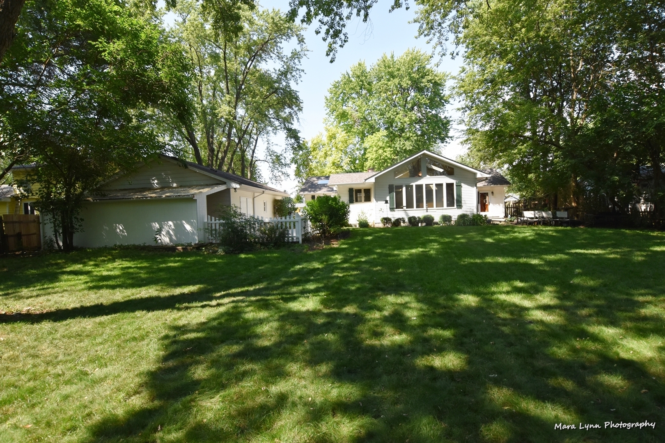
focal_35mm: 18
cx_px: 332
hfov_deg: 90.0
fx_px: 332
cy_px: 222
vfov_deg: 67.4
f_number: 6.7
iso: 400
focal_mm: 12
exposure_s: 1/180
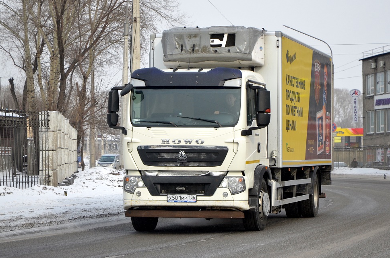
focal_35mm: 130
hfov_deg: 15.8
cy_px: 114
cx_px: 202
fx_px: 1405
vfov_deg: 10.5
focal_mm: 70
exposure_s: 1/1250
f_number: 5
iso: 400
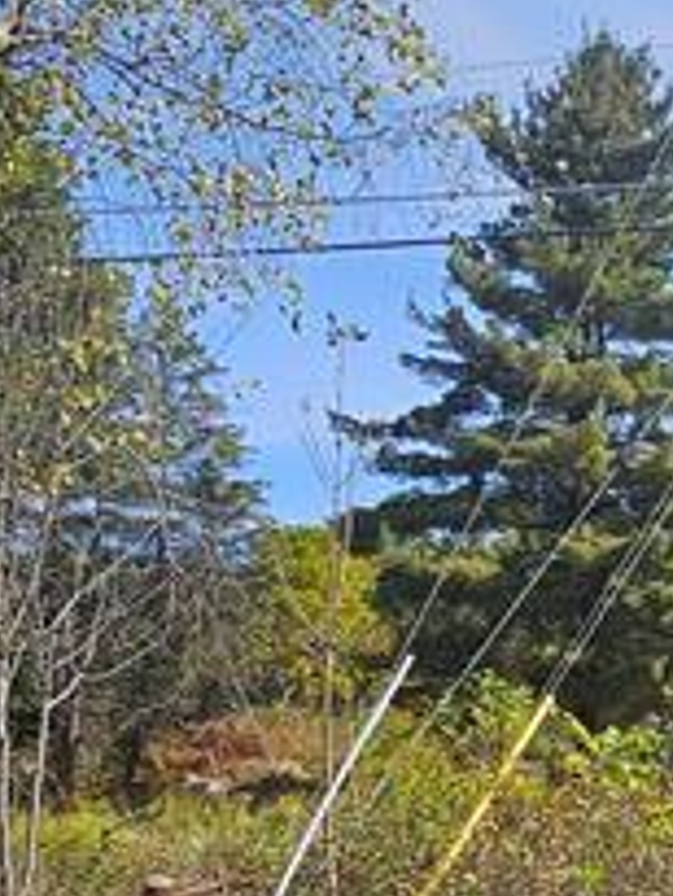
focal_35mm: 65
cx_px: 830
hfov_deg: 20.9
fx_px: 1683
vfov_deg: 28.7
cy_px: 795
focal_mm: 2.2
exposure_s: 1/2897
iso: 50
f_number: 2.2
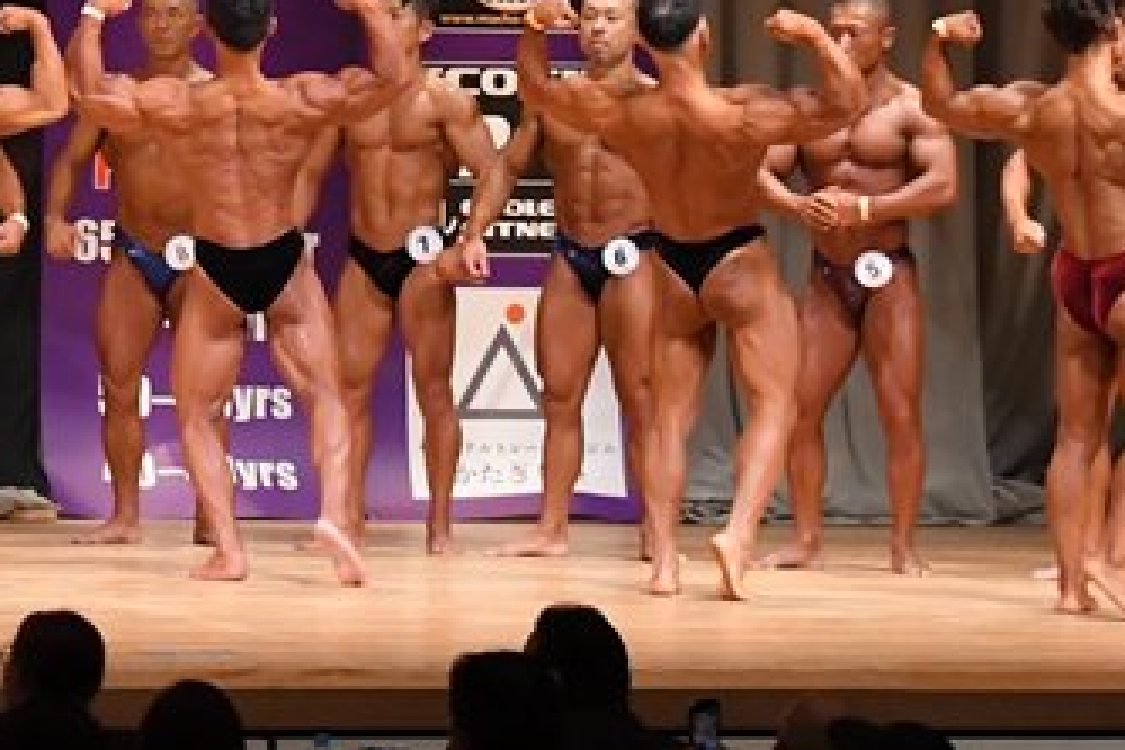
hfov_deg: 7.2
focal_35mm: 286
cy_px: 98
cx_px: 188
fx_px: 8937
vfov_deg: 4.8
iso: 7200
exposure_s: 1/400
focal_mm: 82
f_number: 5.6
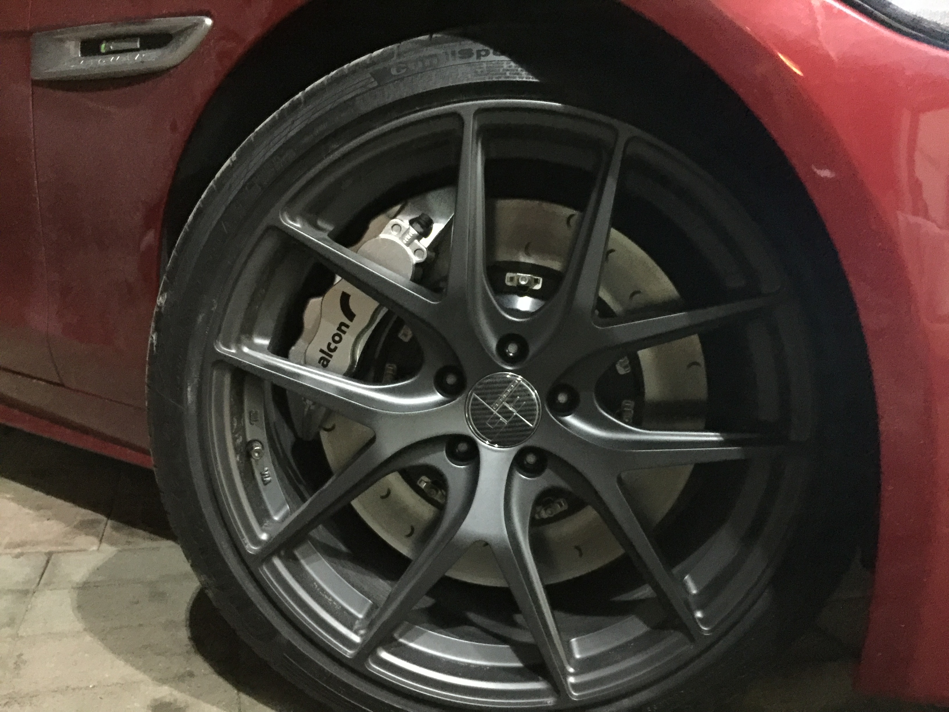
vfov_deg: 48.2
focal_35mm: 29
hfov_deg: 61.7
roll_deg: -3.8
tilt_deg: -9.0
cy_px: 356
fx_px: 795
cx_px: 474
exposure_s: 1/4
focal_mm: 4.15
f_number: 2.2
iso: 320
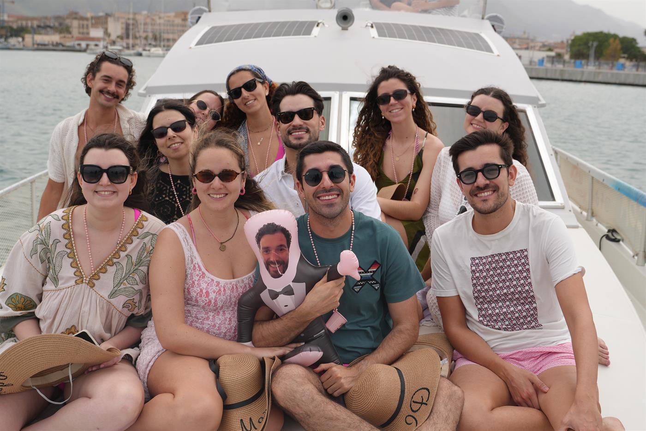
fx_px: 754
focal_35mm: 42
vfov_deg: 31.9
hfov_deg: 46.4
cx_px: 323
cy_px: 216
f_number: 4.5
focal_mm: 28
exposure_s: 1/1000
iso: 100
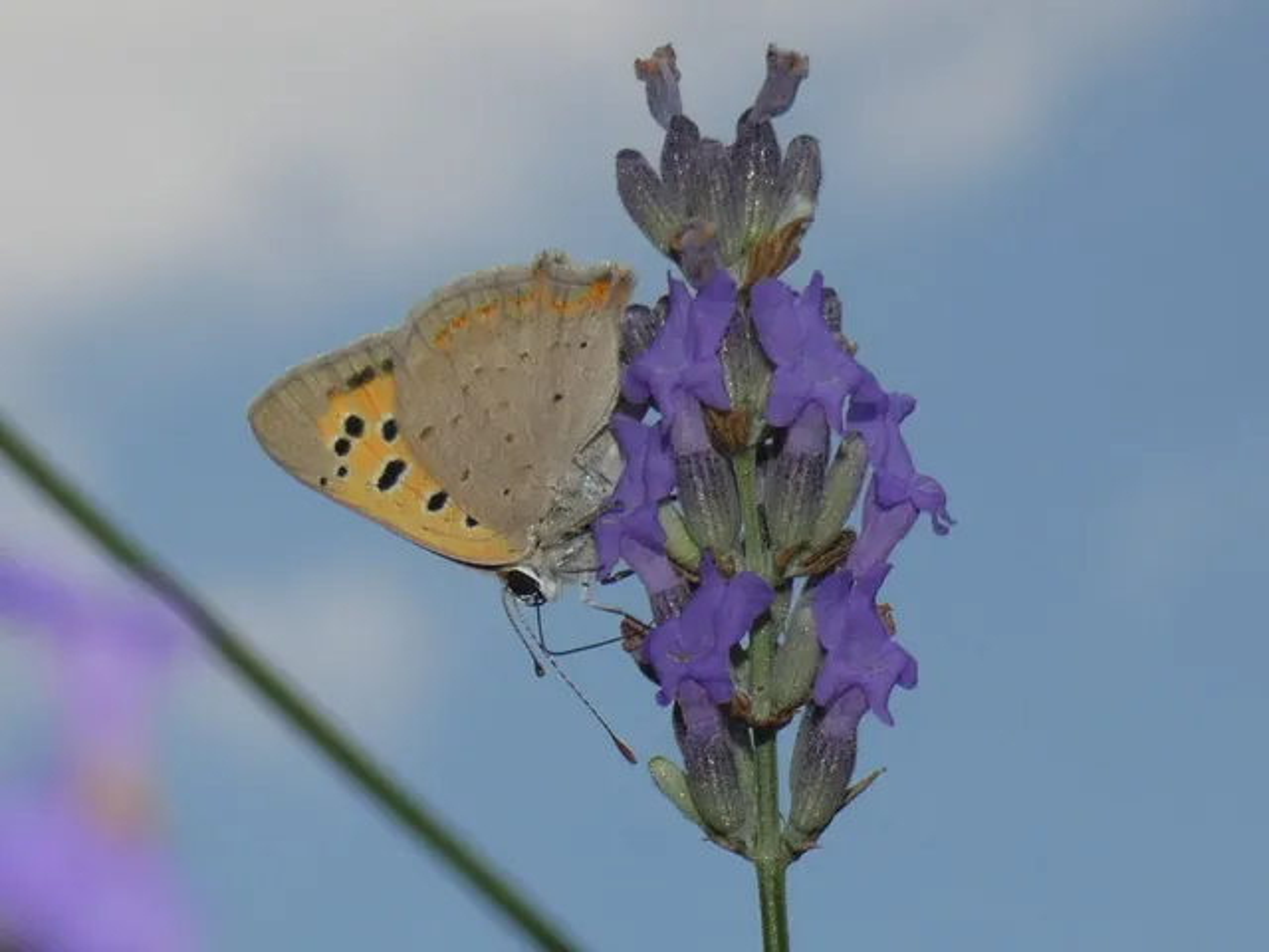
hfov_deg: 15.8
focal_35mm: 125
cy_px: 476
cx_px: 634
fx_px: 4582
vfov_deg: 11.9
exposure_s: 1/500
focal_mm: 22.4
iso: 80
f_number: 5.2
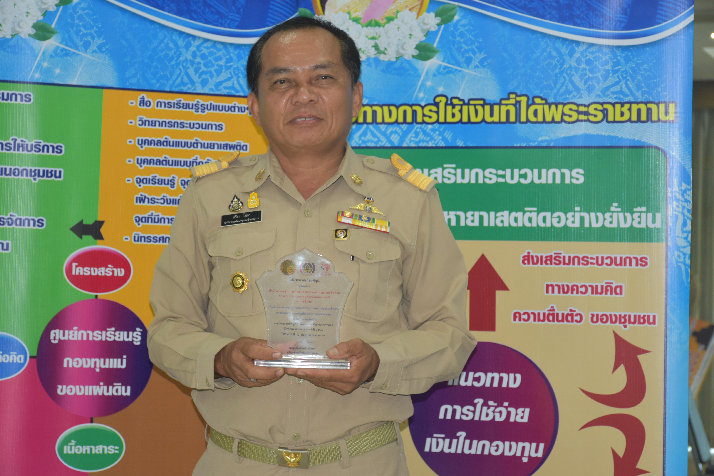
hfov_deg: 24.2
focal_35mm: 84
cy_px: 238
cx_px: 357
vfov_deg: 16.3
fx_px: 1666
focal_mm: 56
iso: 1000
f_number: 4.8
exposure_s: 1/60
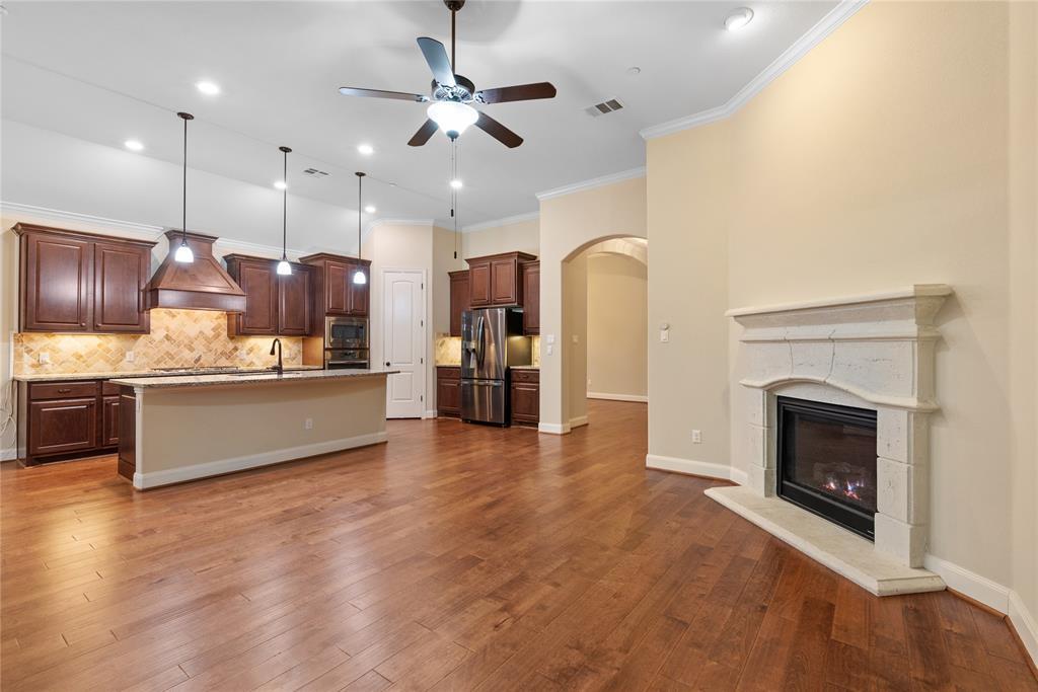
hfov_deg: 96.7
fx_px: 461
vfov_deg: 73.8
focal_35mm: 16
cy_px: 346
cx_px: 519
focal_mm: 16
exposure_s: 1
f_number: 8
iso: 400
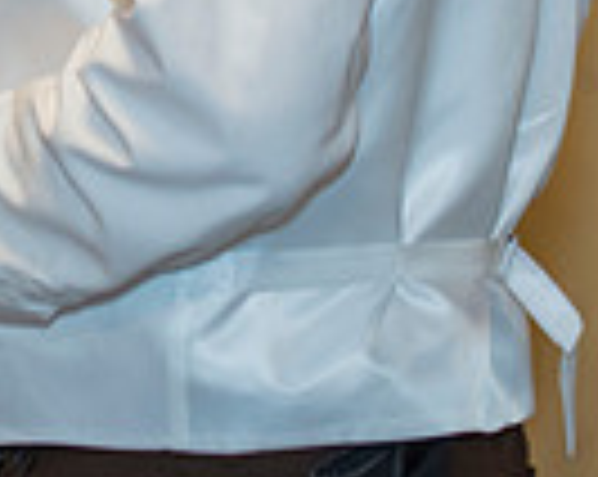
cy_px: -266
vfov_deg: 4.1
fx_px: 6663
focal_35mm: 377
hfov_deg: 5.1
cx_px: -211
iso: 1600
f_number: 2.8
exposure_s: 1/160
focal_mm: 92
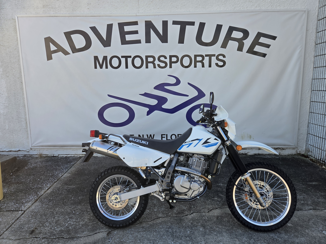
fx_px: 217
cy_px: 122
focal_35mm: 23
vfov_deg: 58.9
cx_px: 163
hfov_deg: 73.9
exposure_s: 1/1623
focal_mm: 5.4
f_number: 1.8
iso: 80
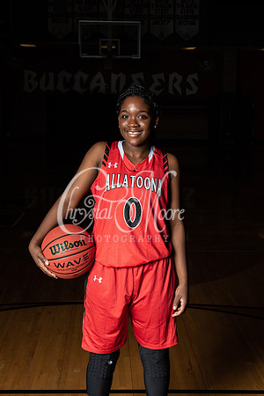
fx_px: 770
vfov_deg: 28.8
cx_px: 132
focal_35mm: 70
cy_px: 198
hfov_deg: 19.5
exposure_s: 1/200
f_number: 14
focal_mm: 70
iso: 320
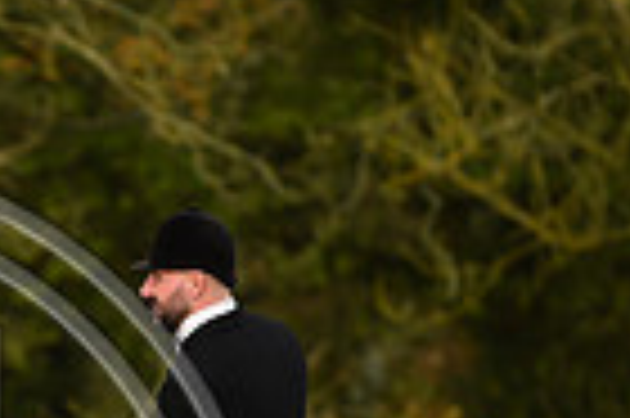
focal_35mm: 828
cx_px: -248
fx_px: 14473
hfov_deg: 2.5
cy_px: 553
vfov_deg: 1.7
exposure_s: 1/1000
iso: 320
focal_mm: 200
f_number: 3.2
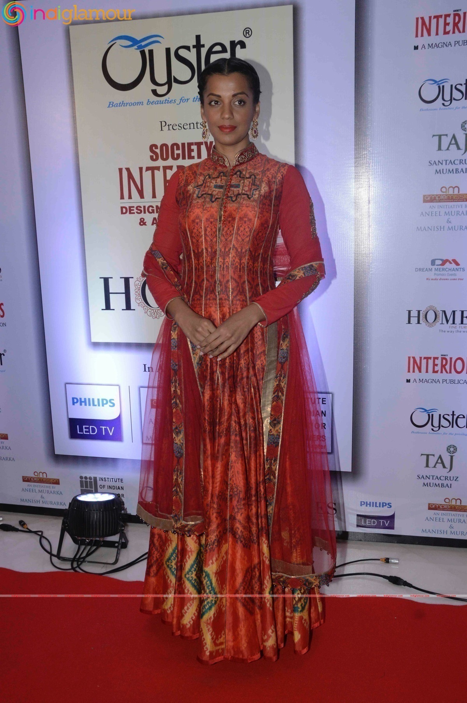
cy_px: 352
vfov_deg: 57.3
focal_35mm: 33
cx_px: 234
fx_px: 643
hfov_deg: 39.9
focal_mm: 22
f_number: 9
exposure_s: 1/160
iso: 800
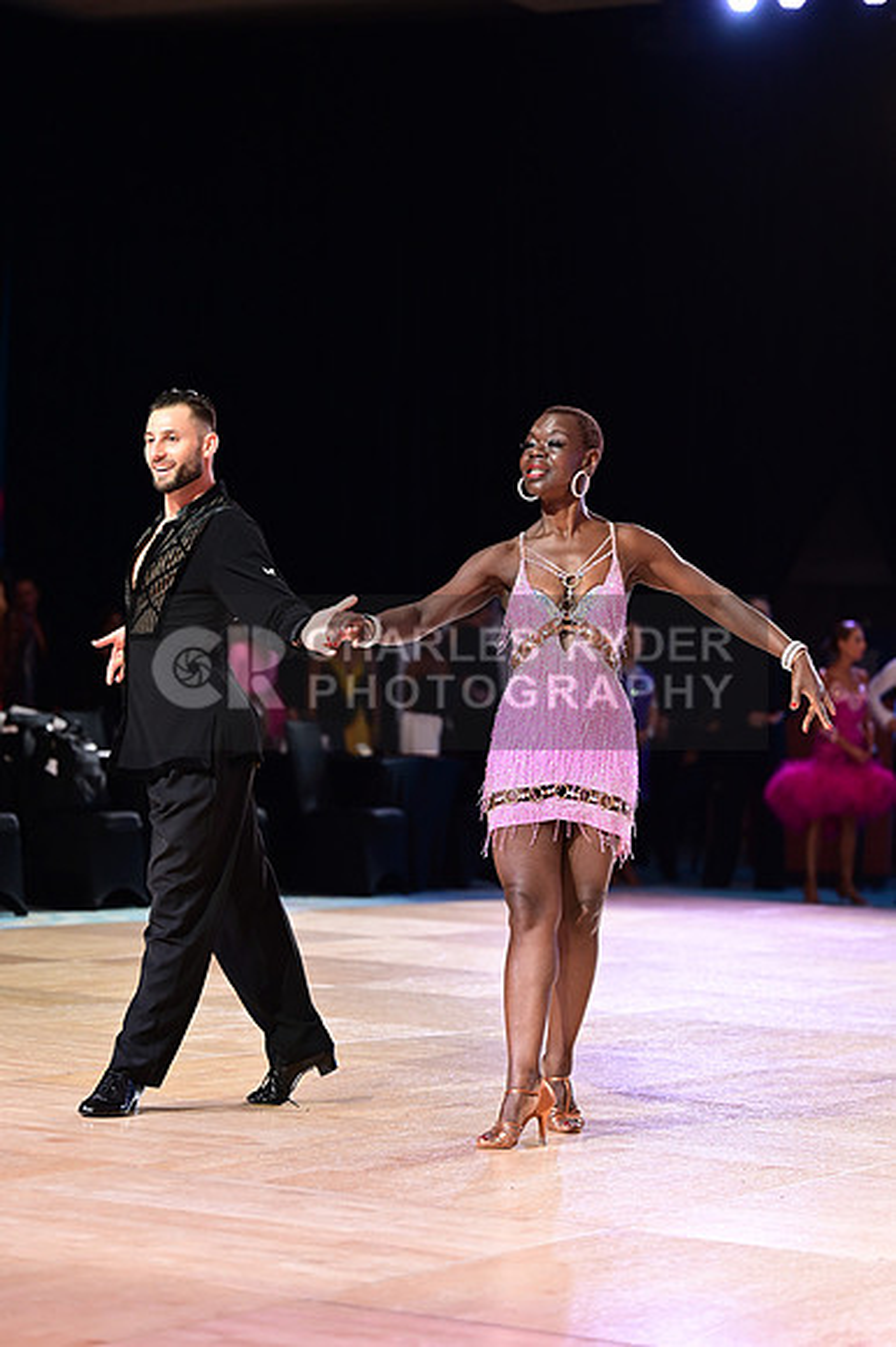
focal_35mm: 94
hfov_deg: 14.5
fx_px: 3513
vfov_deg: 21.7
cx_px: 448
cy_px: 674
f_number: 2.8
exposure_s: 1/320
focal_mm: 94
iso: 1600
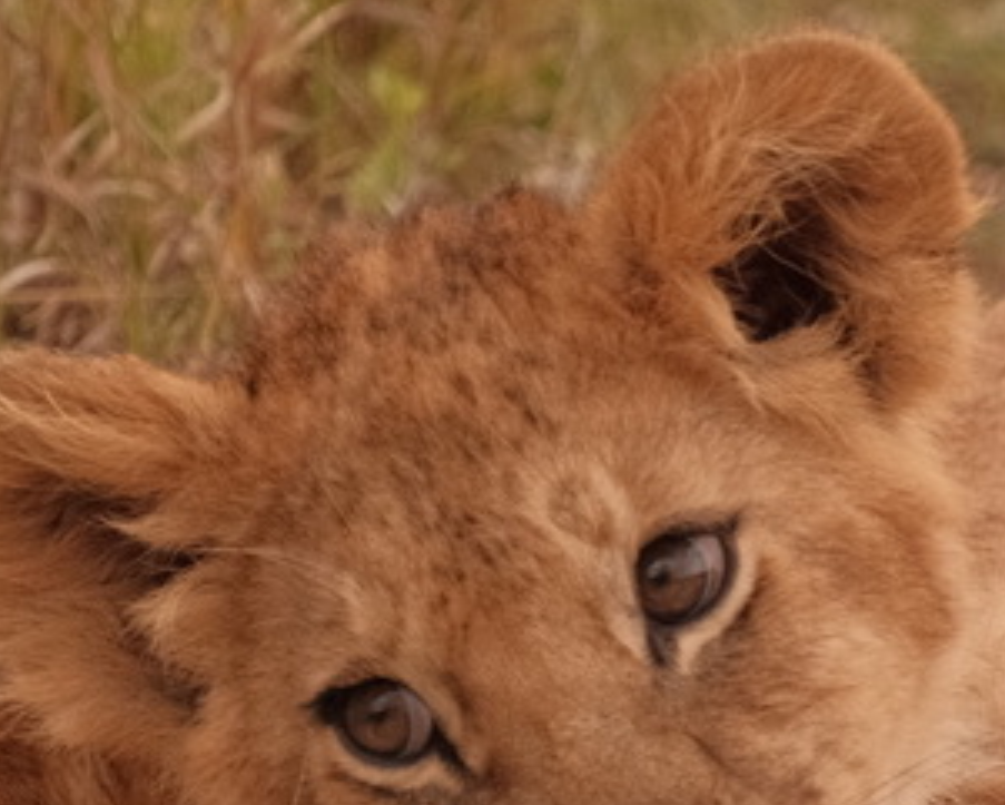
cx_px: 841
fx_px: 41834
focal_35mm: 1406
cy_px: 708
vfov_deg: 1.1
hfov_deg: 1.4
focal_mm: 276.9
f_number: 6.3
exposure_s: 1/400
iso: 2000
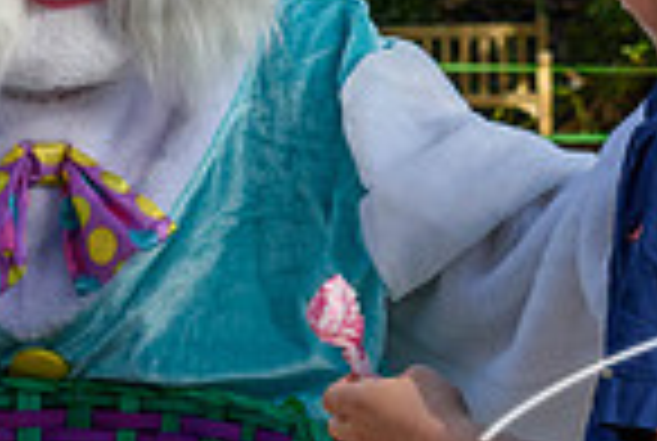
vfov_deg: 6.8
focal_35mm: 202
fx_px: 3694
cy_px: 142
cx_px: 243
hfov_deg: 10.2
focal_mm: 34
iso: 400
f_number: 8
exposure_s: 1/250
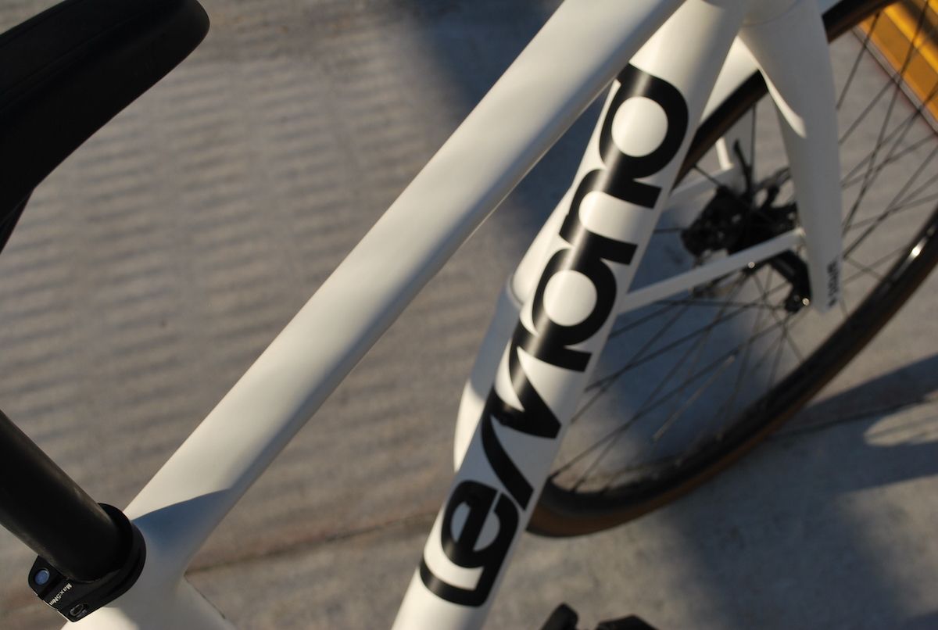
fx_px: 1371
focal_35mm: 52
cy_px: 315
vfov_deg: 25.9
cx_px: 469
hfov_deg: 37.8
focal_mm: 35
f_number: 9
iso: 100
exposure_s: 1/320
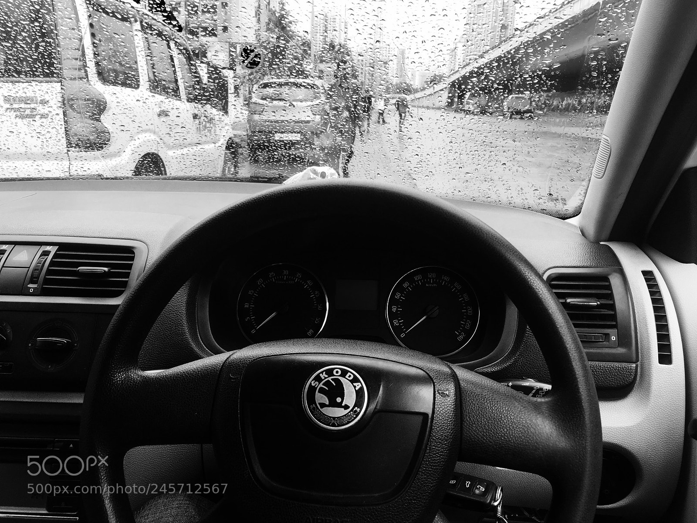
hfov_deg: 61.7
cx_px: 348
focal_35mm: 29
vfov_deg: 48.2
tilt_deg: -14.3
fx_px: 584
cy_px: 262
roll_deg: -2.5
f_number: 2.2
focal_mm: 4.15
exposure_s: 1/199
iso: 25
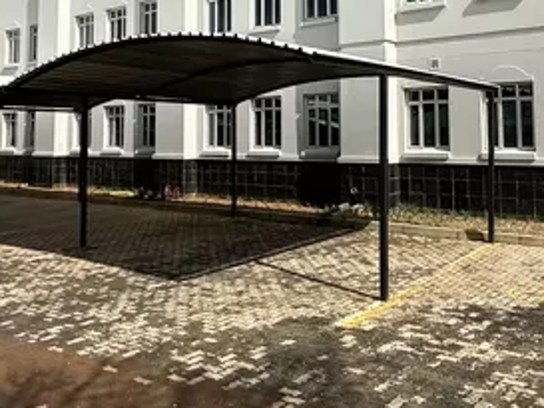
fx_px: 645
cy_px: 88
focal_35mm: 41
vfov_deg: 34.2
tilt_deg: +4.8
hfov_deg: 45.7
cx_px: 261
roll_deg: +0.5
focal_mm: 2.22
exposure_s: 1/2817
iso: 50
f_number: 2.2
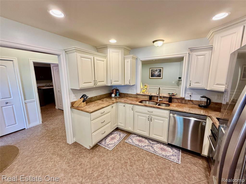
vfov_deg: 85.7
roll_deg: +0.2
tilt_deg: -9.6
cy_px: 92
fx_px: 99
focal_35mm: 14
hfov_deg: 102.1
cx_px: 123
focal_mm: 2.22
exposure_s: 1/120
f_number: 2.2
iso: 200
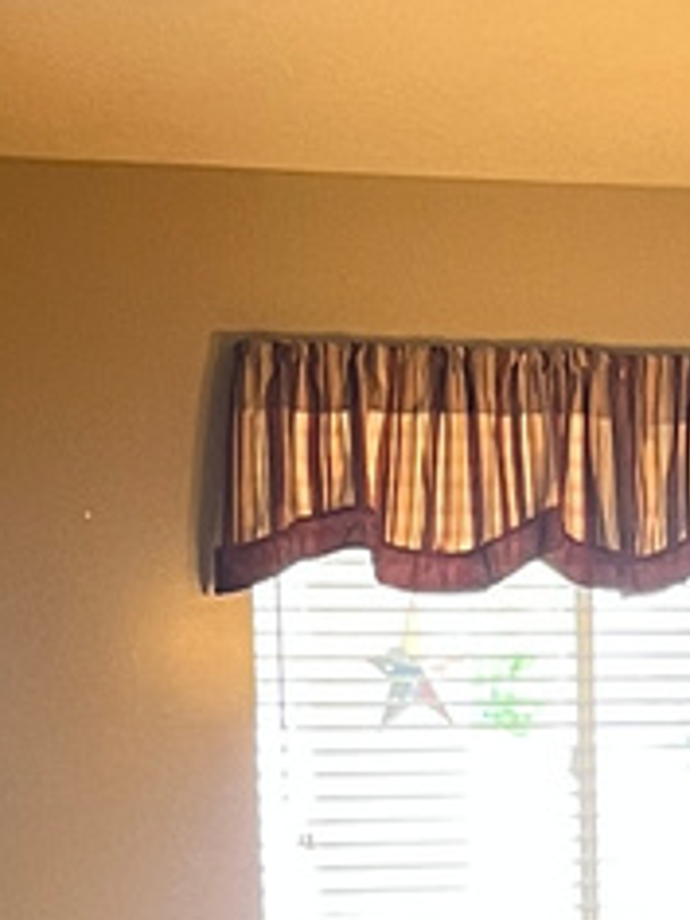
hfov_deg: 8.8
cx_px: 515
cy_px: 1454
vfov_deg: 11.2
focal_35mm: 169
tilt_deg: -9.5
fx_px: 4492
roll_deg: +0.8
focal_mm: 5.1
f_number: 1.6
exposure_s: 1/60
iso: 125
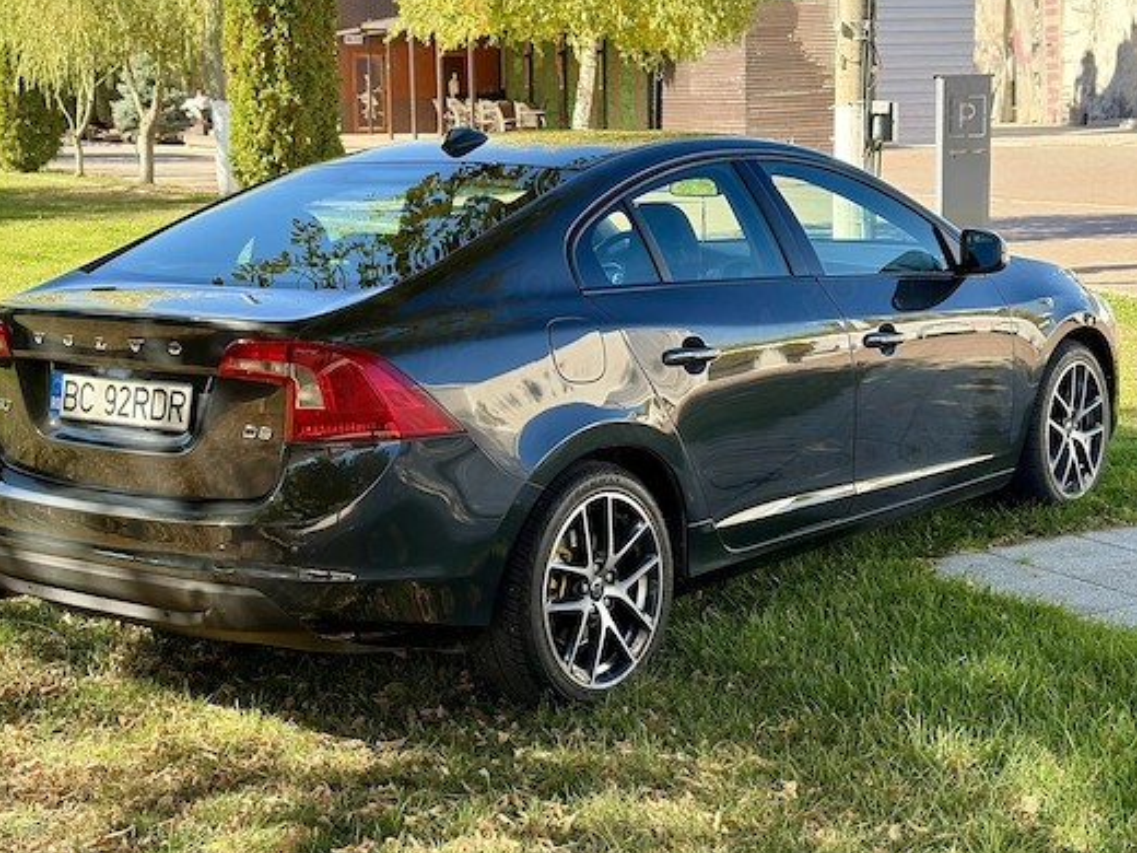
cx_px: 566
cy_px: 394
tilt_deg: -8.1
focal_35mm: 60
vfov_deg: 24.4
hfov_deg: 32.2
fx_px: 1971
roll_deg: +2.0
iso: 50
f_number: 1.6
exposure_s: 1/485
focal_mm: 5.96
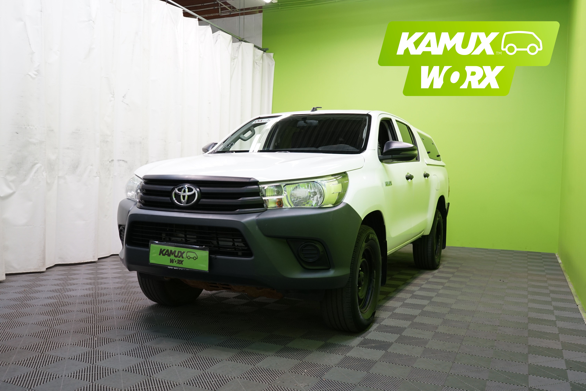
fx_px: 505
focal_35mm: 31
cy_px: 196
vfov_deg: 42.3
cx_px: 293
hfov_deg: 60.3
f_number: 5.6
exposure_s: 1/50
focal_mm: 31
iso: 640
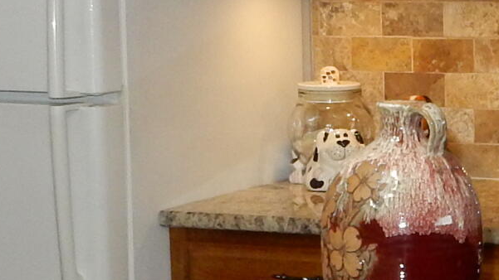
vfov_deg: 8.9
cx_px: 675
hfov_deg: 15.0
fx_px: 1799
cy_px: 201
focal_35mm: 136
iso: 220
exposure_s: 1/30
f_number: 3.7
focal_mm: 4.5
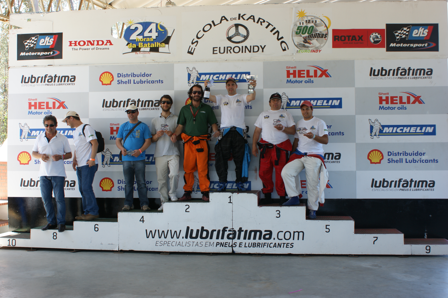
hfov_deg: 46.4
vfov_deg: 31.9
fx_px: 522
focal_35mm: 42
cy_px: 149
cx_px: 224
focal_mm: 28
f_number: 5
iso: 100
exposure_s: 1/50
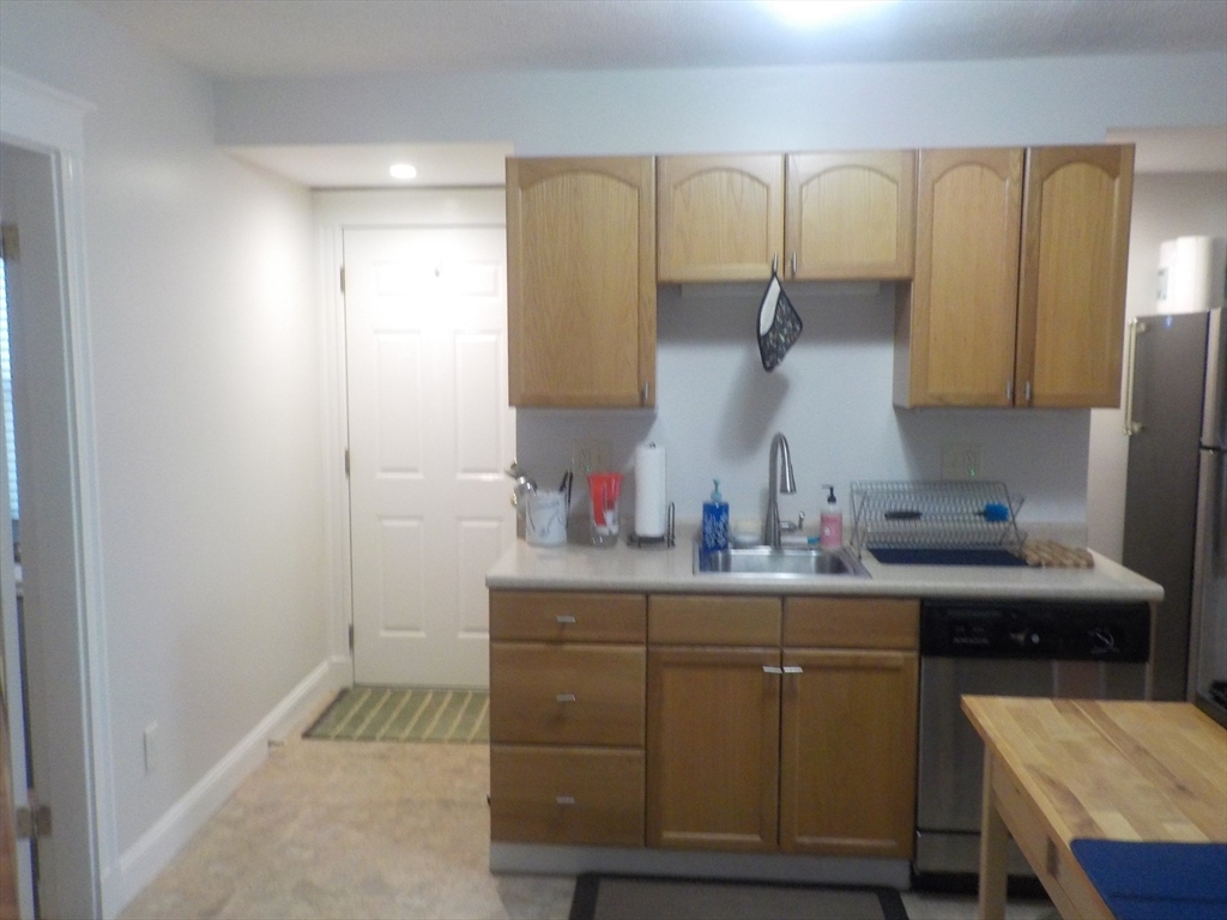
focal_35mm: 30
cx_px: 614
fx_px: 1063
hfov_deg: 60.0
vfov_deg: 46.8
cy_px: 460
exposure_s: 1/20
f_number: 3.3
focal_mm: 4.1
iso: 400
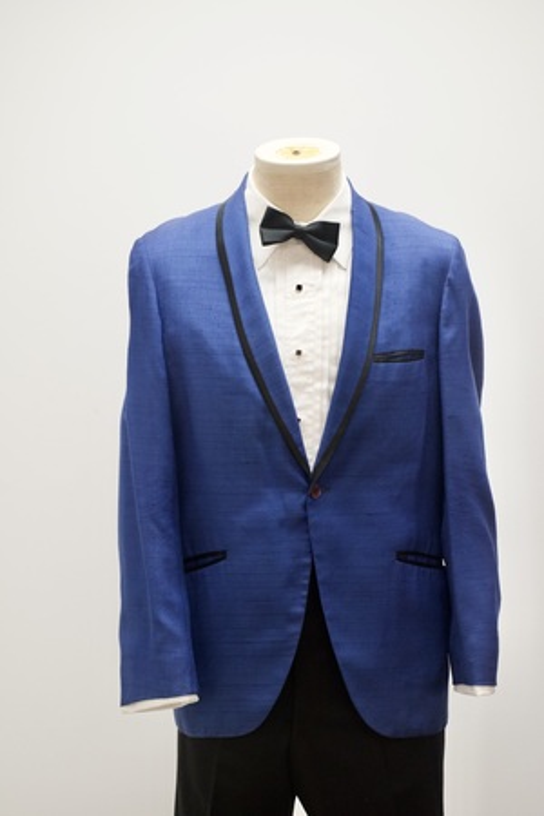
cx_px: 272
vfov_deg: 27.0
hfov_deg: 18.2
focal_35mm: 75
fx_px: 1700
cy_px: 408
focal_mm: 50
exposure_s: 1/60
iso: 1600
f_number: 8
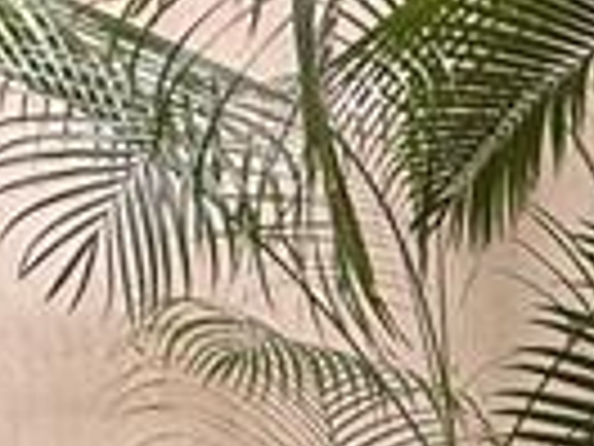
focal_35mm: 109
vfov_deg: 11.6
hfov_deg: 16.3
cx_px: 914
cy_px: 1000
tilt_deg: -12.5
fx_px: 1870
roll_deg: -0.5
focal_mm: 2.22
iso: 160
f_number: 2.2
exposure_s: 1/99
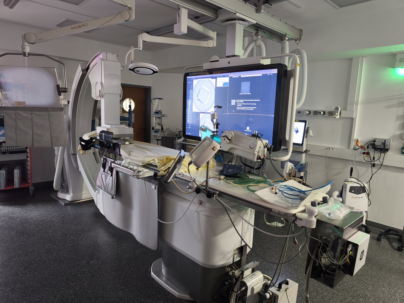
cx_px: 202
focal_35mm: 23
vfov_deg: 58.9
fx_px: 268
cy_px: 152
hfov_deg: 73.9
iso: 800
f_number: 1.6
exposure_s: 1/32
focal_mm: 6.57
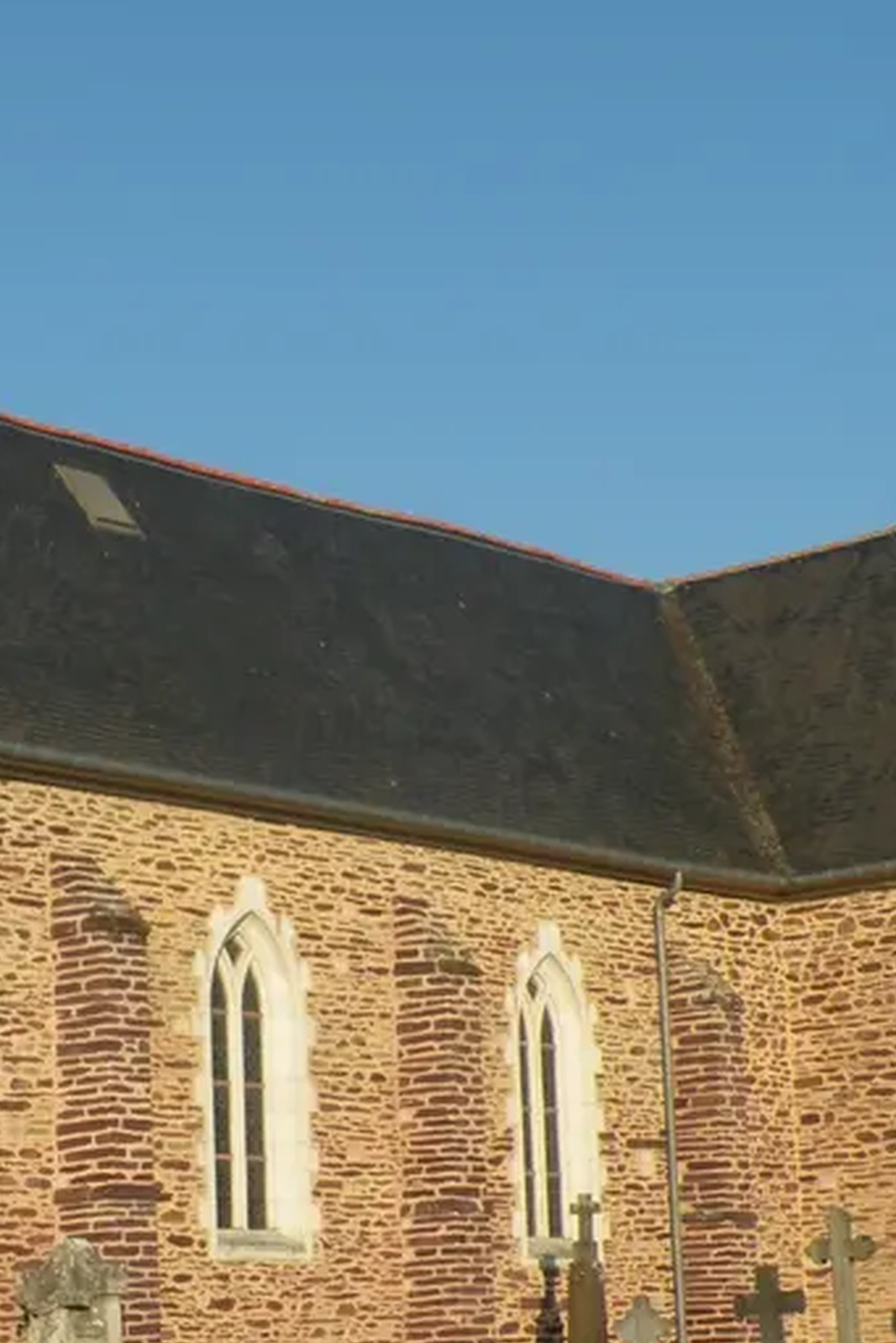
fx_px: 3208
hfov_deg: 15.7
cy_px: 773
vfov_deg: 23.6
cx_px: 129
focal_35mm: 86
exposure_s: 1/248
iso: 64
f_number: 7.1
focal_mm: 5.8
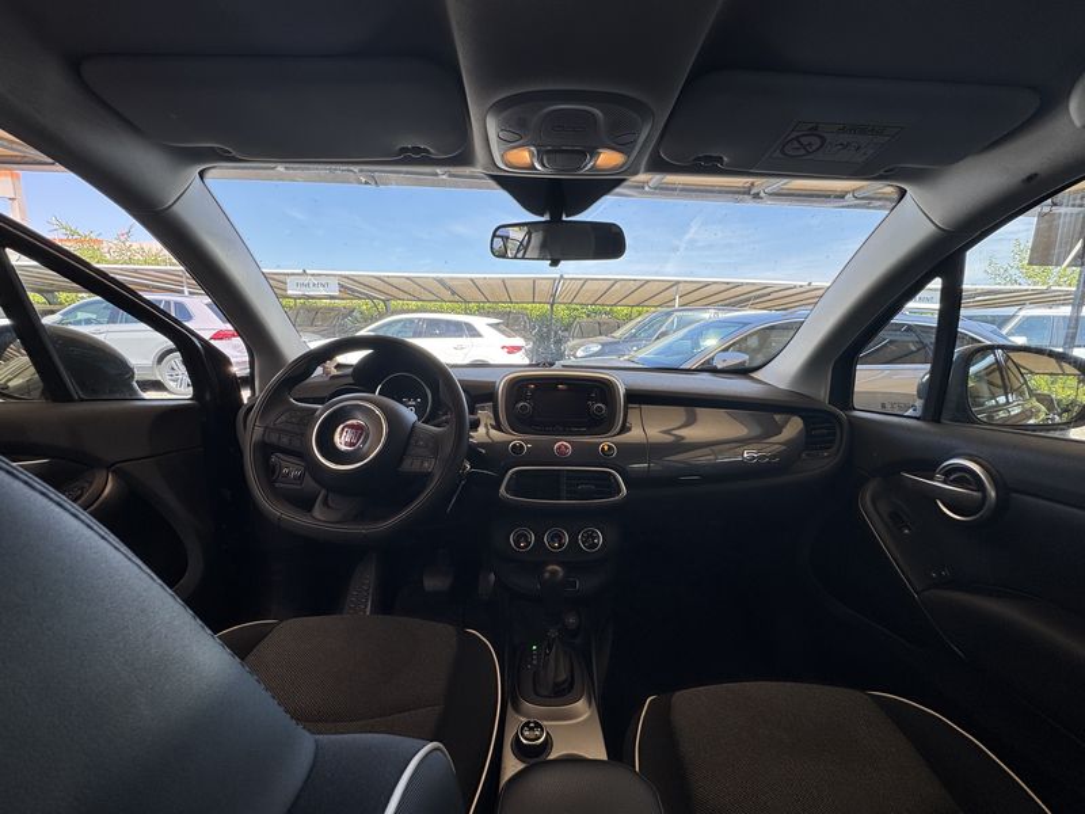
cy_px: 407
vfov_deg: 85.7
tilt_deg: -11.0
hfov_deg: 102.1
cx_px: 542
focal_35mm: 14
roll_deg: -1.0
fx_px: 439
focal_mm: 2.22
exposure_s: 1/192
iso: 40
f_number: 2.2
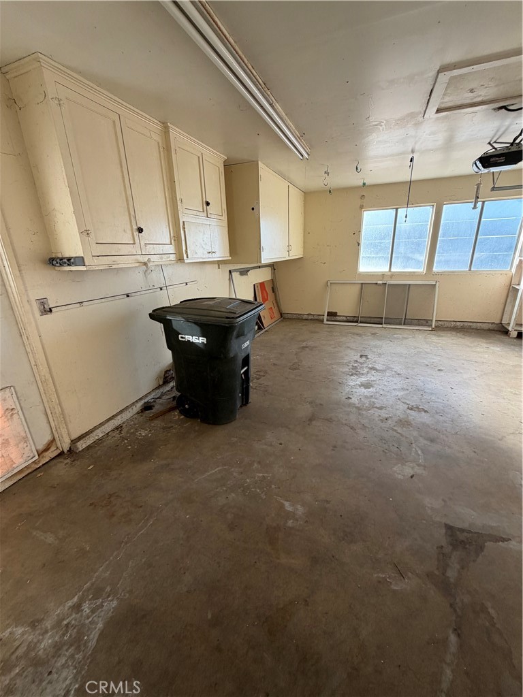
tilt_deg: -15.5
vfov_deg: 102.1
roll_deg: +1.9
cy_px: 348
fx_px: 282
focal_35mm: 14
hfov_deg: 85.7
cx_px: 262
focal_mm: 2.22
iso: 100
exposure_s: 1/121
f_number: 2.2
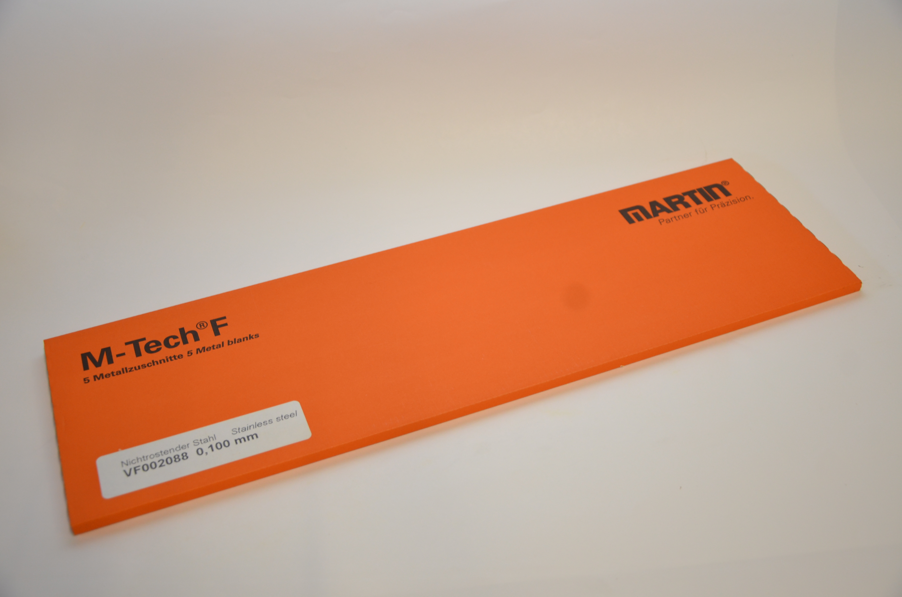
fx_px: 1050
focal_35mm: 42
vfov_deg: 31.8
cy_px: 298
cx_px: 451
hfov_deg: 46.5
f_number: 4
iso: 500
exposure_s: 1/60
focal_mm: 28
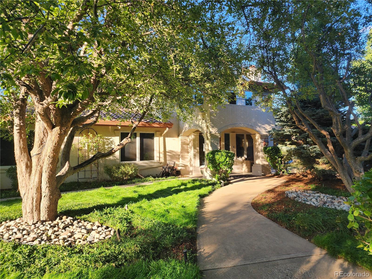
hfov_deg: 73.9
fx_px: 247
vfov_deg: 58.9
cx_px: 186
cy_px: 140
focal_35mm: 23
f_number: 1.8
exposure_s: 1/180
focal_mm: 6.4
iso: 25
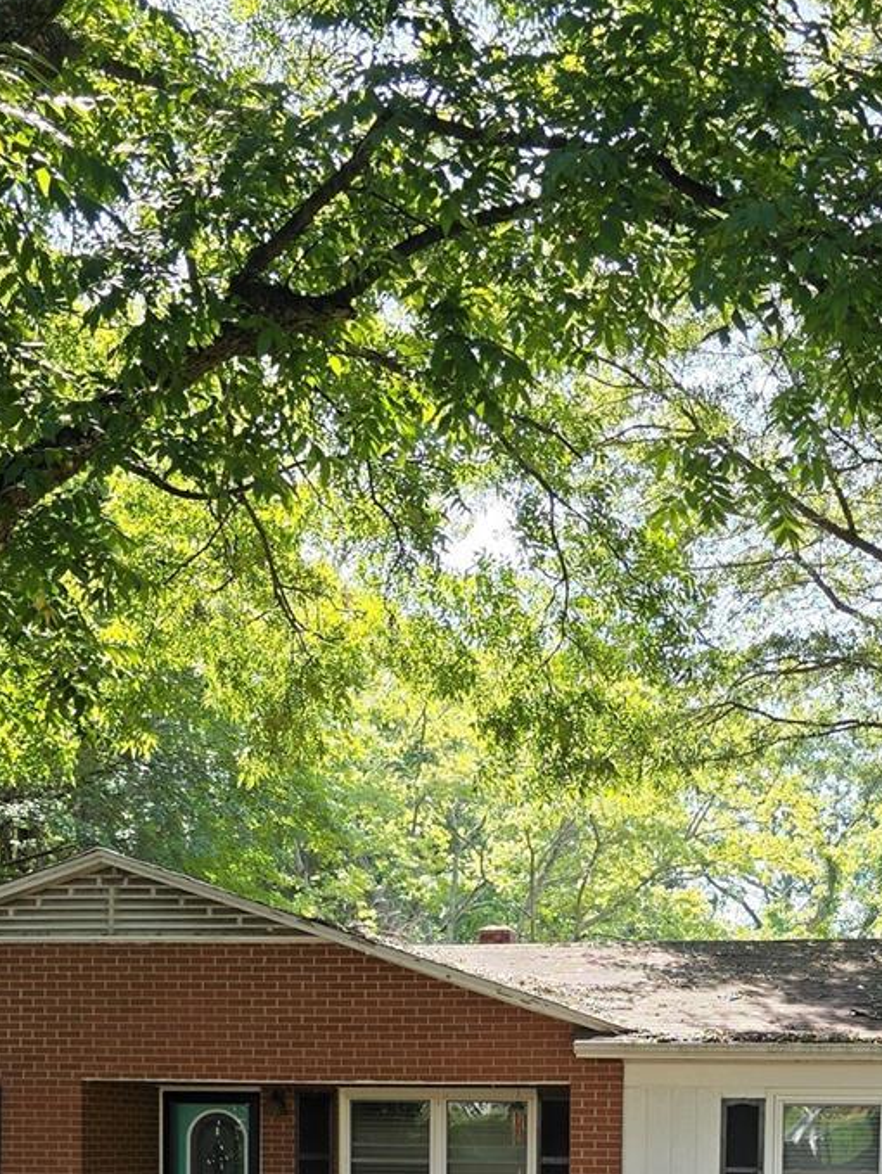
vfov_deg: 33.5
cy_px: 1190
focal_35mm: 52
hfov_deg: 27.9
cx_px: 571
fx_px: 1765
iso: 32
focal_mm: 6.3
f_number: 1.7
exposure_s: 1/180
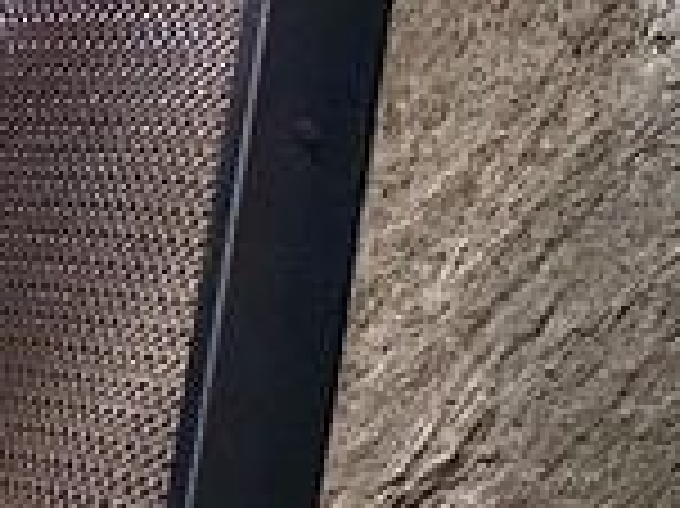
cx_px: 2472
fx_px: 3749
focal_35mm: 191
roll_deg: +1.2
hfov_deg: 7.9
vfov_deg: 7.1
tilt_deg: +15.6
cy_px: 1367
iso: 160
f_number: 1.78
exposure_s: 1/120
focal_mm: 6.86
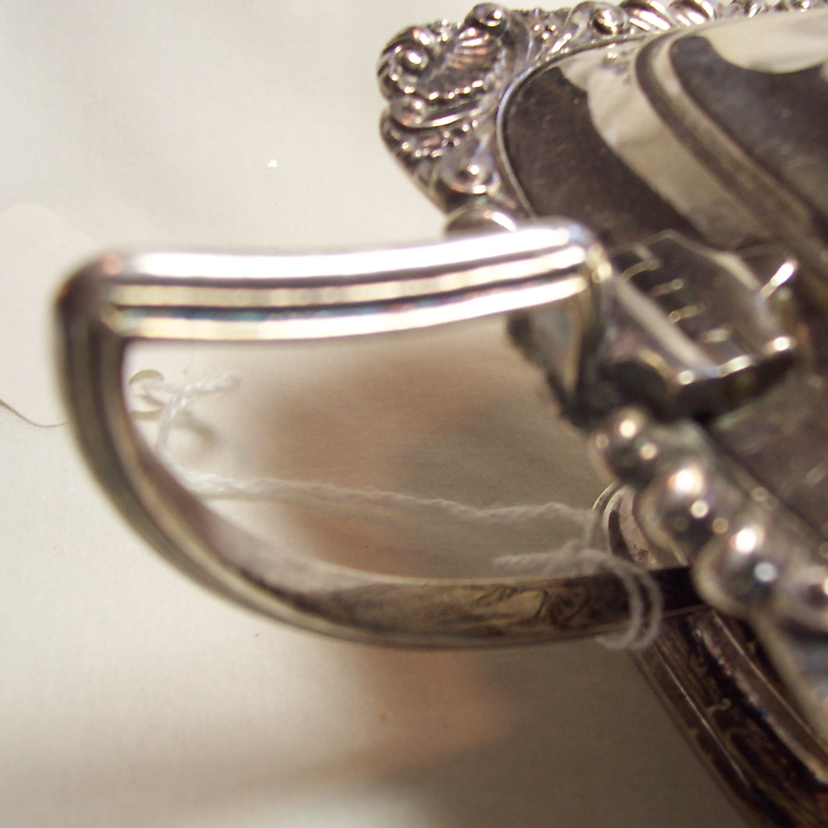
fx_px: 1191
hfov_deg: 38.2
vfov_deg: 38.3
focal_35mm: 44
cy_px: 416
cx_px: 507
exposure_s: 1/45
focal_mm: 5.6
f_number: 2.8
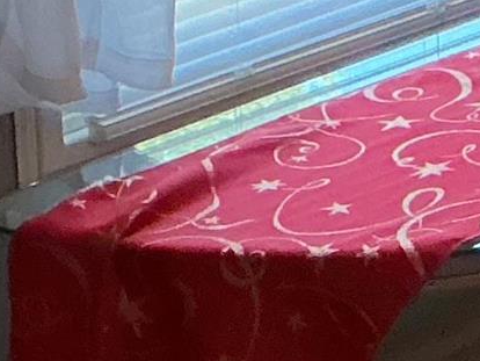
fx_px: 2983
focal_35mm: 215
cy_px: -540
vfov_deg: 6.5
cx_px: 1711
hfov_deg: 7.4
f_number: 1.8
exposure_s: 1/60
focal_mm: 3
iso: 250
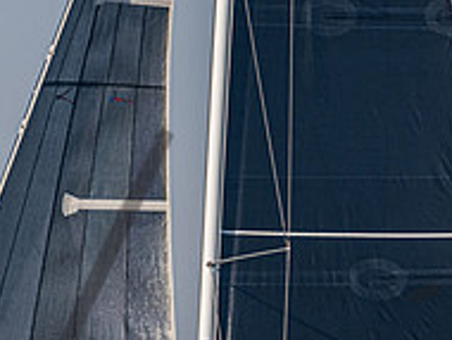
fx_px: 10420
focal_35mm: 797
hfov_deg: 2.5
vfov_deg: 1.9
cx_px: 151
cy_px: 282
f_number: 6.3
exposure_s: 1/1250
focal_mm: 200
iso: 400
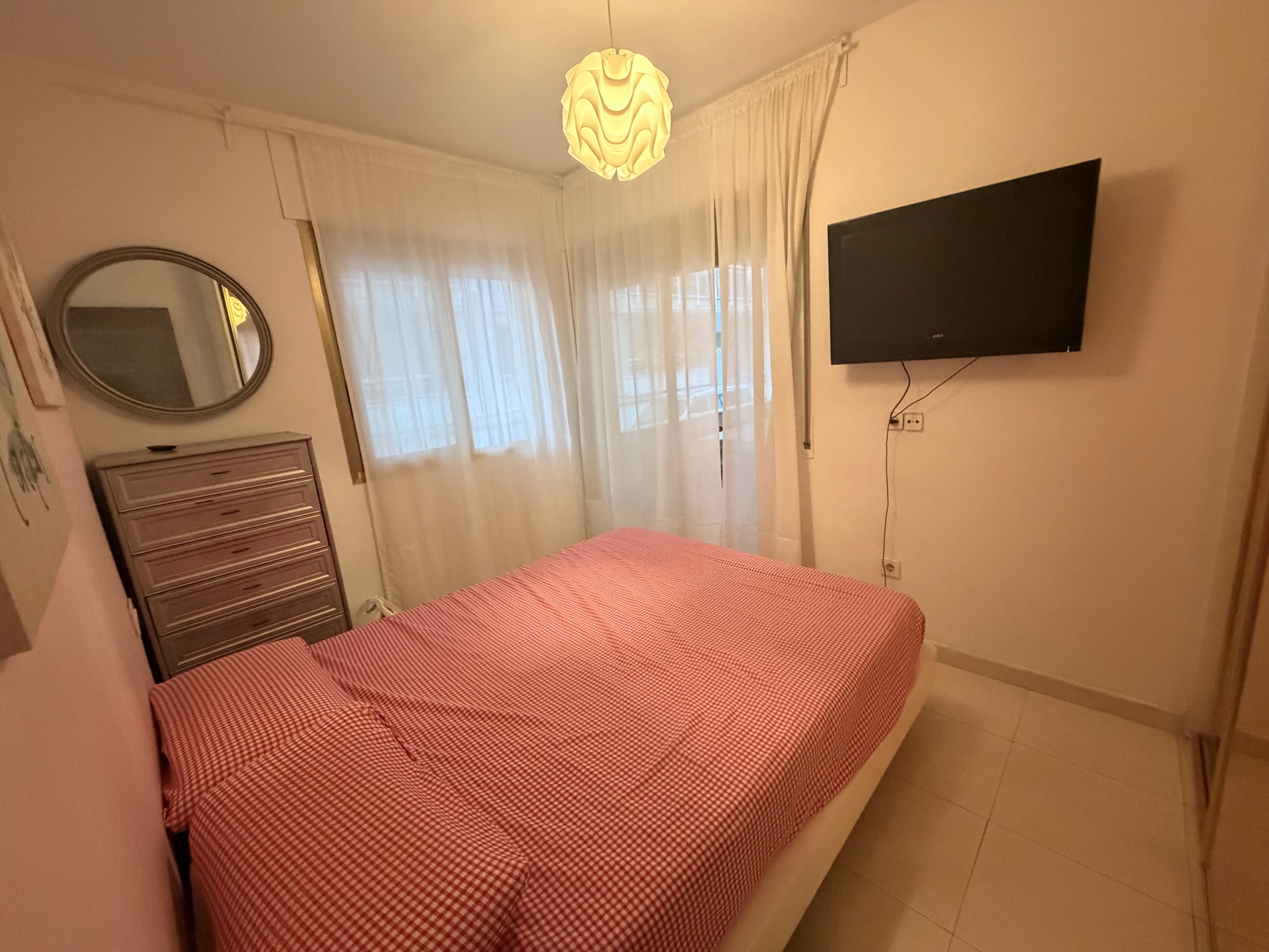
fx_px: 513
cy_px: 476
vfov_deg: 85.7
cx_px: 634
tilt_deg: -12.3
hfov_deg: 102.1
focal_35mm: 14
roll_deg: +4.8
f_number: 2.2
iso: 800
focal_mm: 2.22
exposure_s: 1/50
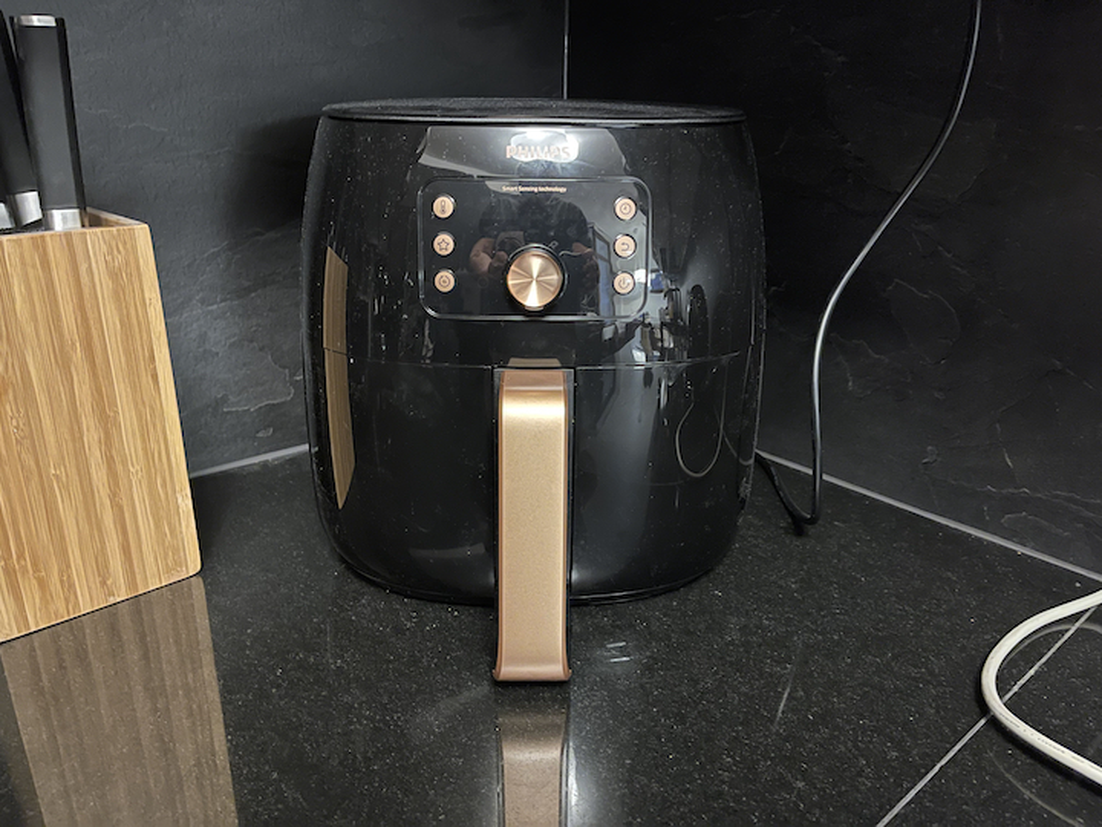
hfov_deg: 67.3
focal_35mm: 26
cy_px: 414
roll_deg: -1.2
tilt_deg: -20.6
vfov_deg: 53.1
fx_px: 828
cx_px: 551
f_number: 1.6
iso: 640
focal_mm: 5.1
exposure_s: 1/17
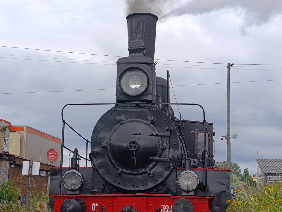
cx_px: 142
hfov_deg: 27.8
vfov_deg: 21.0
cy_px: 114
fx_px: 570
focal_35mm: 70
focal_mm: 6.11
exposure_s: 1/452
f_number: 1.65
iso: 50
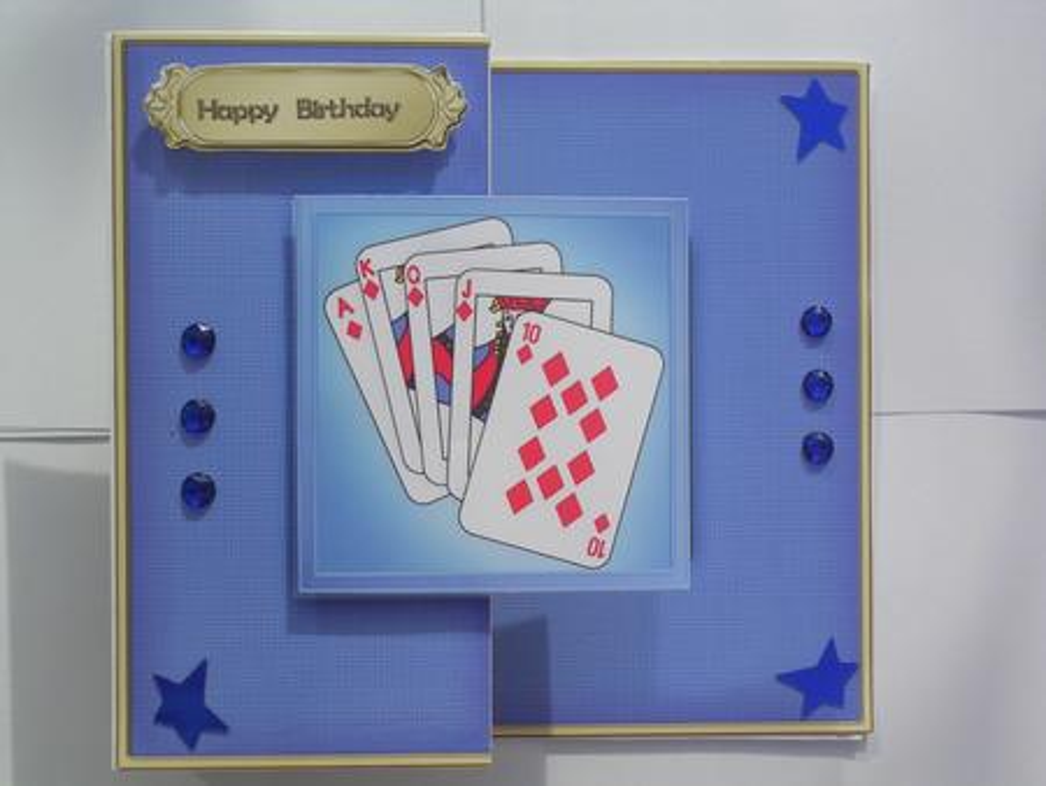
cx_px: 523
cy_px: 393
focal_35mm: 72
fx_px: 2177
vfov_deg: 20.5
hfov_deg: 27.0
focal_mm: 11.3
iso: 50
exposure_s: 1/298
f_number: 6.8
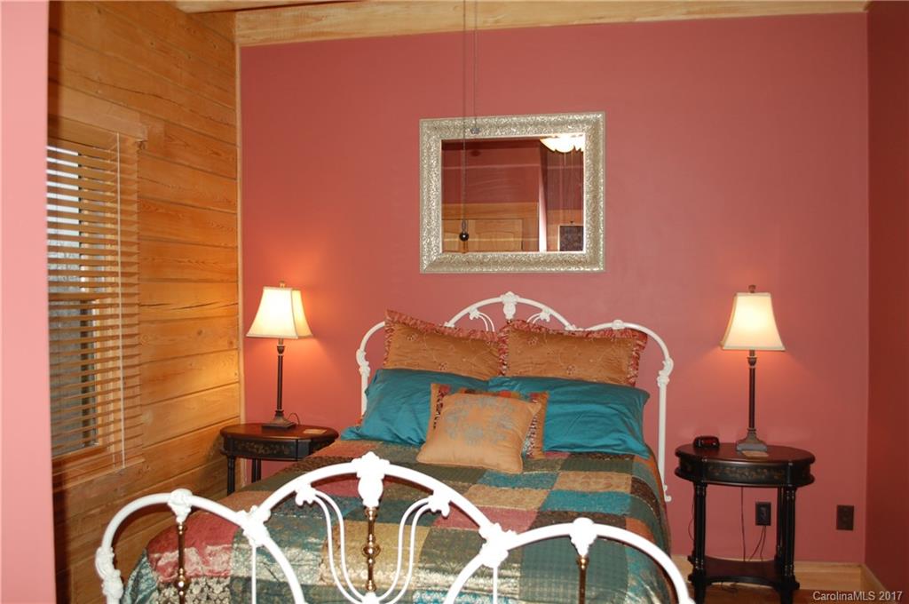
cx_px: 454
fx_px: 832
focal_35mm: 33
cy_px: 302
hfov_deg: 57.3
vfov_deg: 39.9
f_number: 4
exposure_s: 1/60
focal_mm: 22
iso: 400
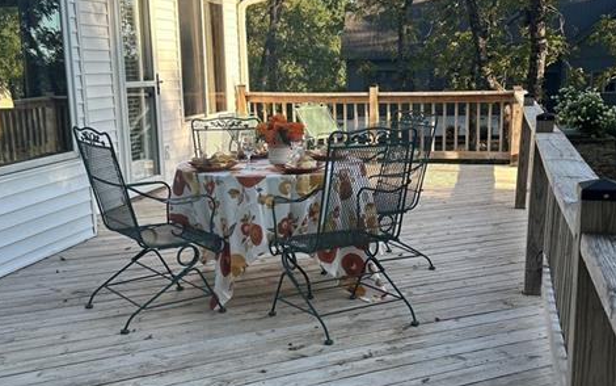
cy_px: 225
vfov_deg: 28.6
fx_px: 756
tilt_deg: -12.2
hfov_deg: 44.4
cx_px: 308
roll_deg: +1.7
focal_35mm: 45
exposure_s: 1/894
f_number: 1.5
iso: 50
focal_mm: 5.7
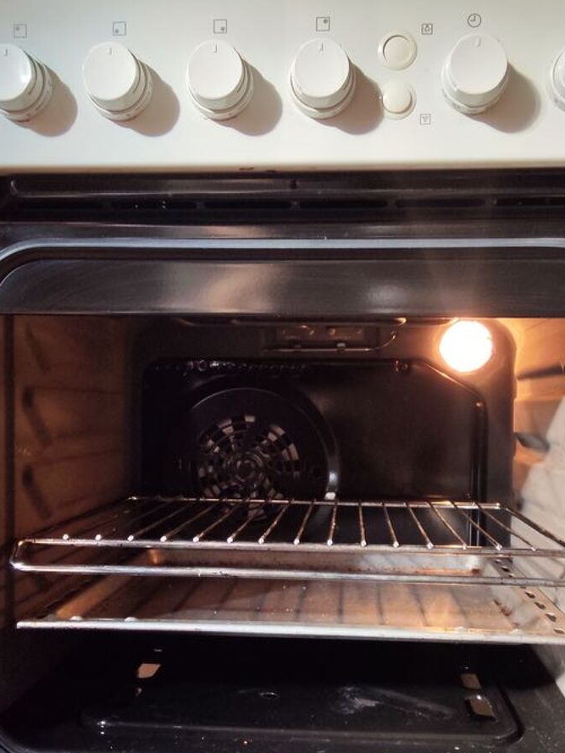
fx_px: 849
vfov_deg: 47.6
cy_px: 449
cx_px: 298
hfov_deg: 36.8
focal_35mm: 39
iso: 50
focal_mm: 2.78
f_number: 2
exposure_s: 1/102
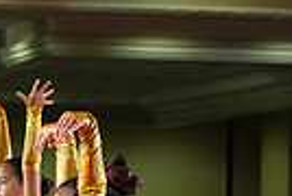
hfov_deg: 5.6
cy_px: 341
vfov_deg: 3.8
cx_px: -233
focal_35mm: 358
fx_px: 2910
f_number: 6.3
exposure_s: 1/400
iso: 8000
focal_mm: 83
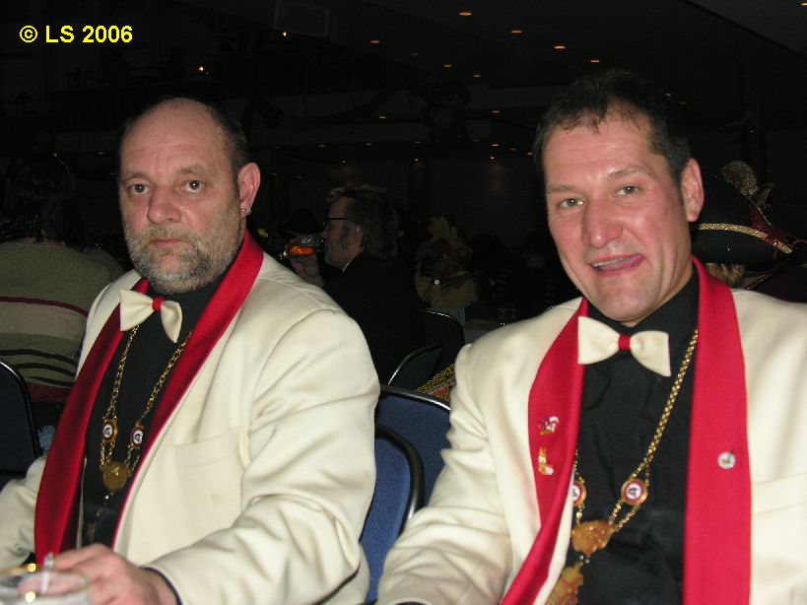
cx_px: 404
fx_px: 1259
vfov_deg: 27.0
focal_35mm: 54
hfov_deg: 35.5
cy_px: 302
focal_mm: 13.8
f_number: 3.1
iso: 100
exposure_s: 1/60.1
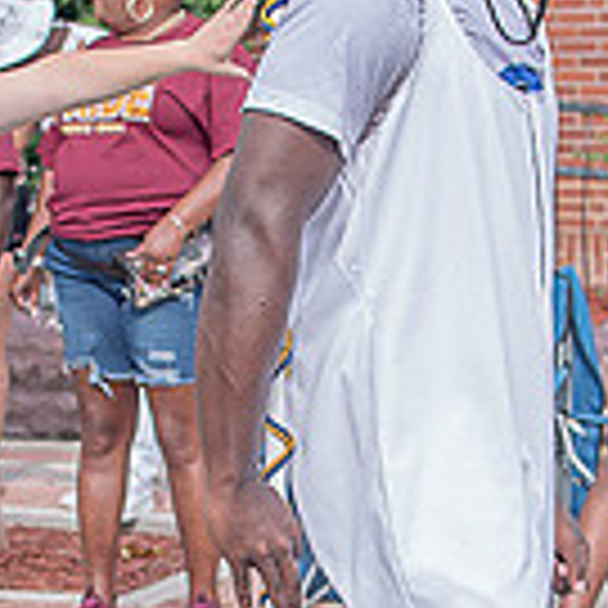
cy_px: 552
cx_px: 252
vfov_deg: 9.2
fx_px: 3776
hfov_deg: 9.2
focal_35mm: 190
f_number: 4
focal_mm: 35
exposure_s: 1/500
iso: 100
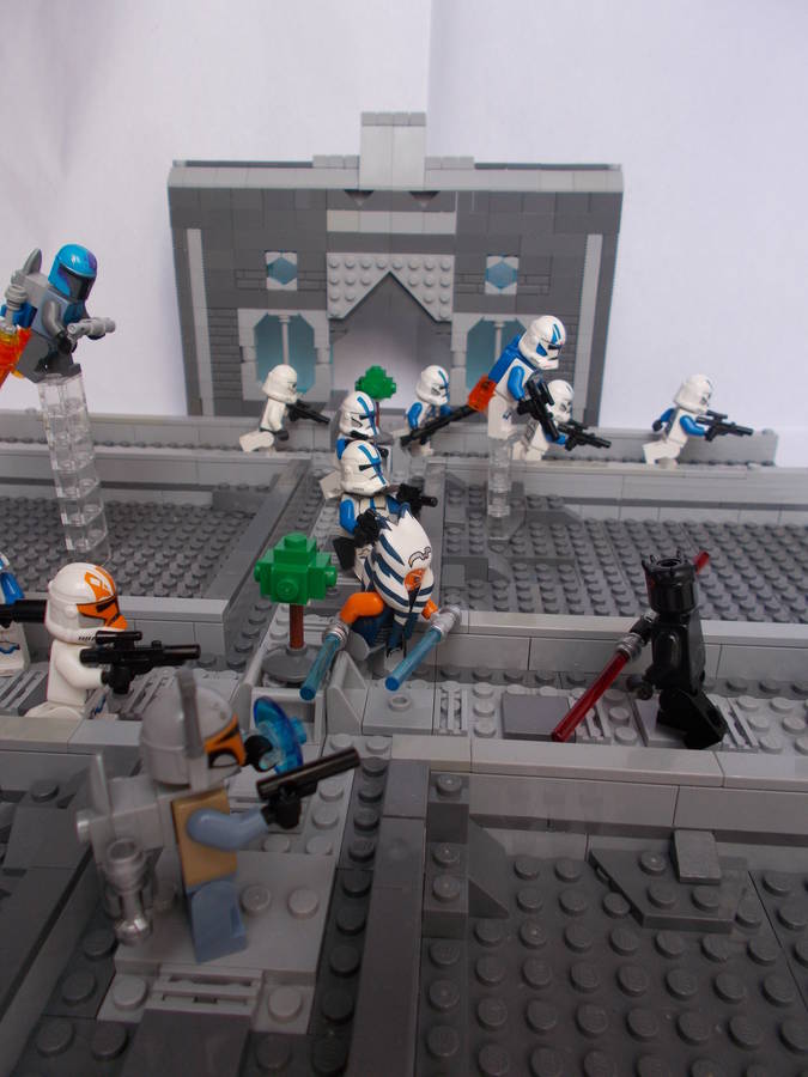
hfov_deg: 53.1
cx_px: 404
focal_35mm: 26
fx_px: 809
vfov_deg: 67.3
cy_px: 538
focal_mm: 4.6
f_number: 3.2
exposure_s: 1/60
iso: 80
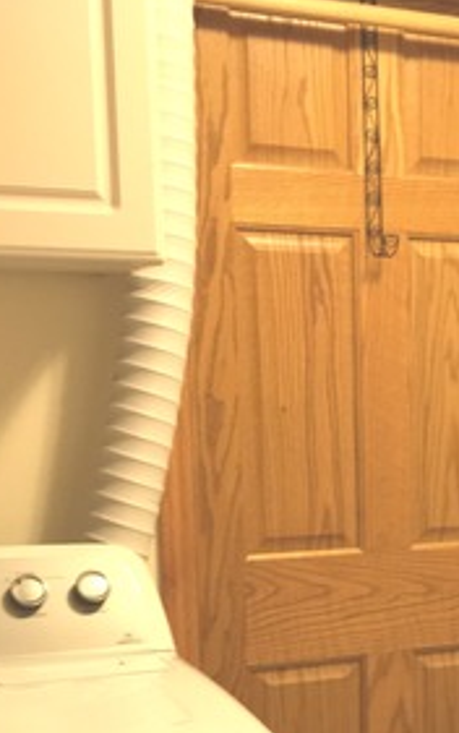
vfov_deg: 28.7
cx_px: 506
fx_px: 1399
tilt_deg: -8.3
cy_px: 592
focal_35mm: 70
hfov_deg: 18.0
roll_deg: +0.2
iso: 64
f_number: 2.2
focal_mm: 4.15
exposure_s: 1/30
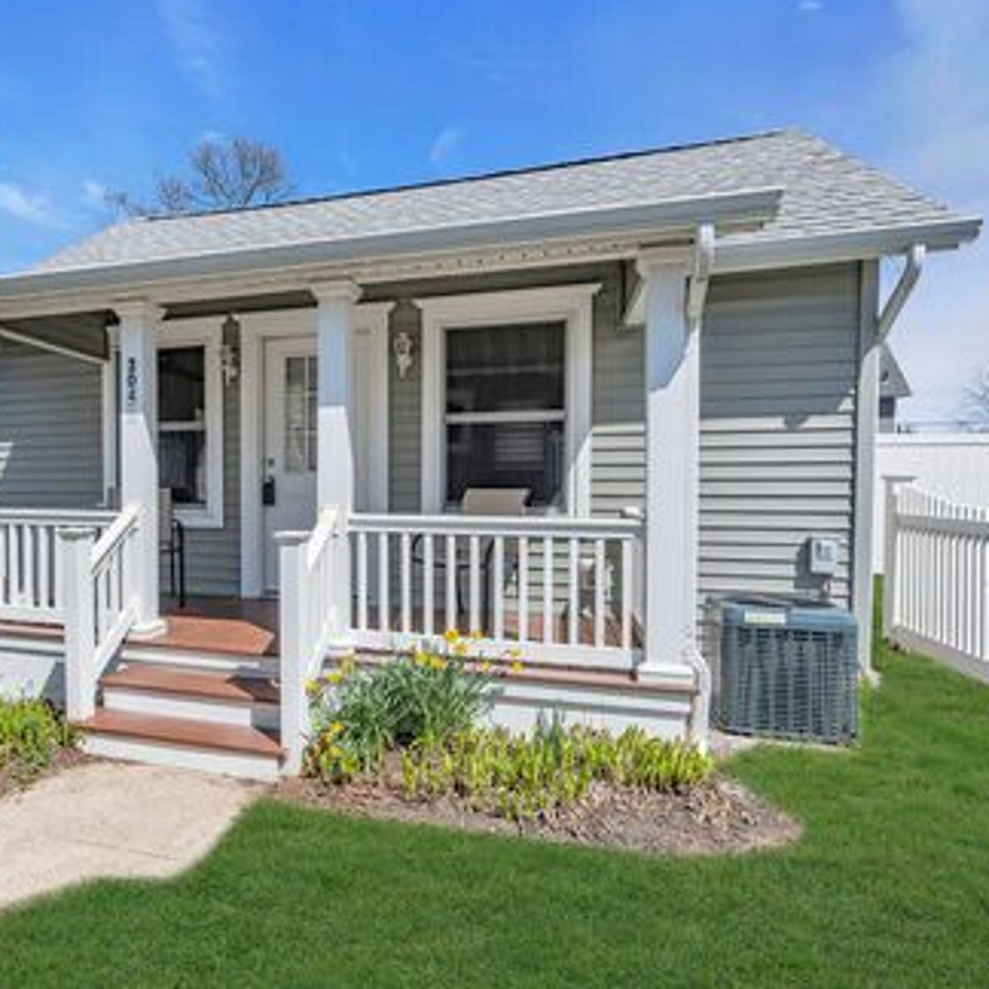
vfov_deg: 72.1
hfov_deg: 70.1
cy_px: 501
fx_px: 679
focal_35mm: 21
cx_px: 330
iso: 200
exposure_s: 1/800
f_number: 8
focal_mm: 16
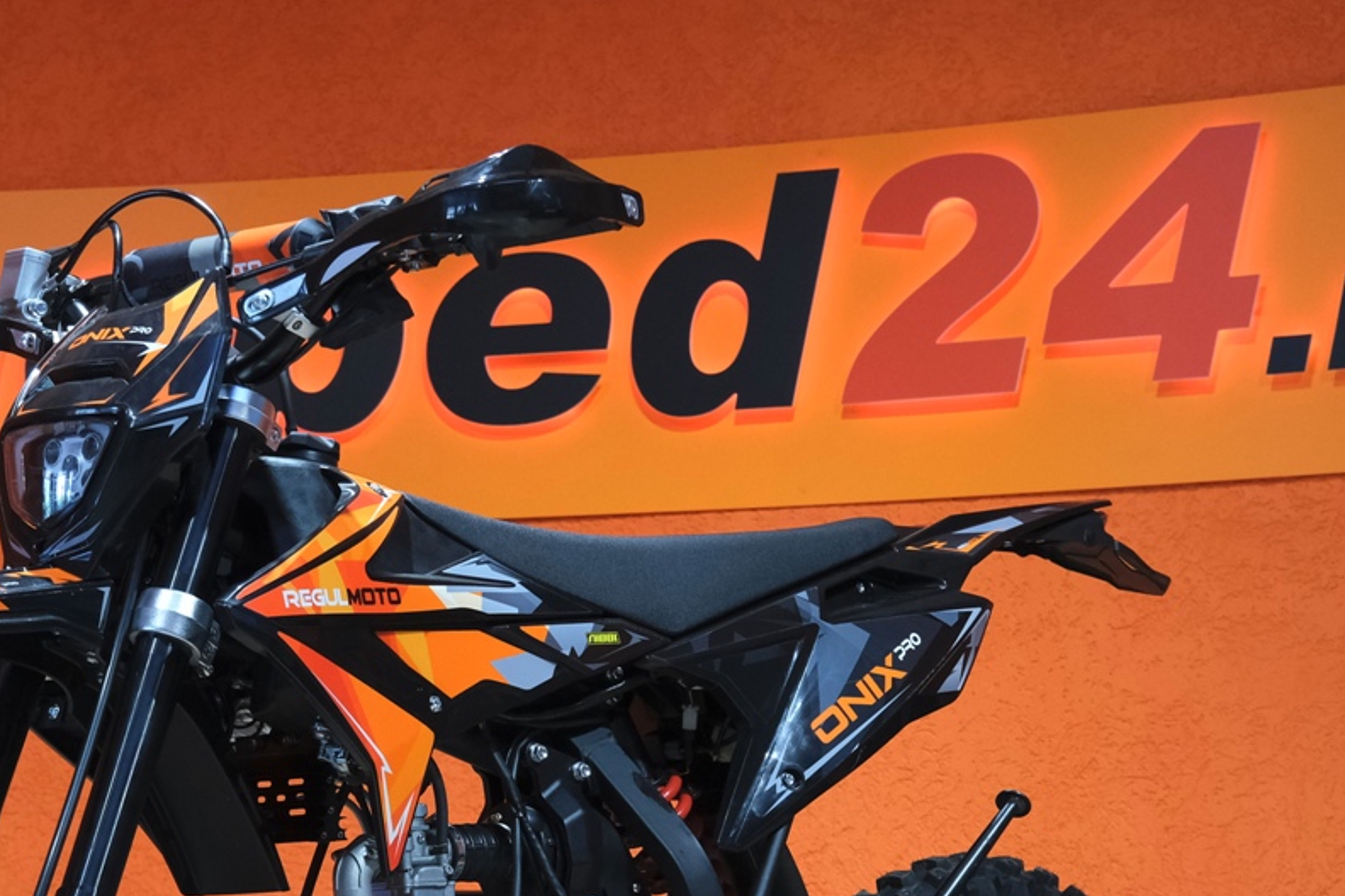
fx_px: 3848
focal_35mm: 103
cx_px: 346
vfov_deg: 13.2
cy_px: 764
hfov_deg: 19.7
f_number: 4
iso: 1600
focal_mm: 34.2
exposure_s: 1/100
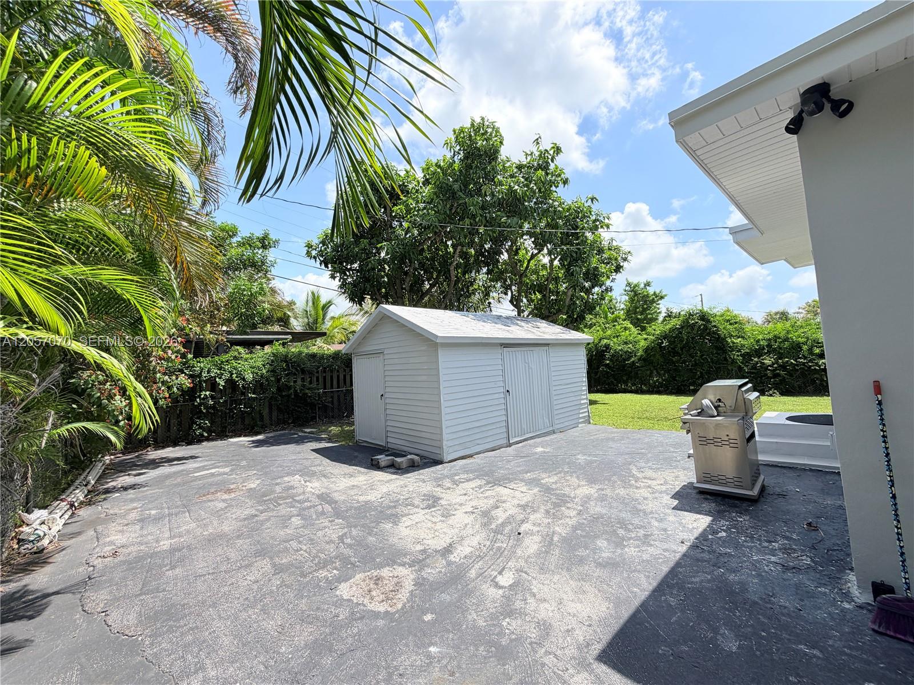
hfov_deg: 102.1
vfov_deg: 85.7
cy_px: 342
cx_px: 457
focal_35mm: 14
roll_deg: +3.3
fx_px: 370
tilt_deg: +4.0
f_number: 2.2
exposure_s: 1/770
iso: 25
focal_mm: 2.22
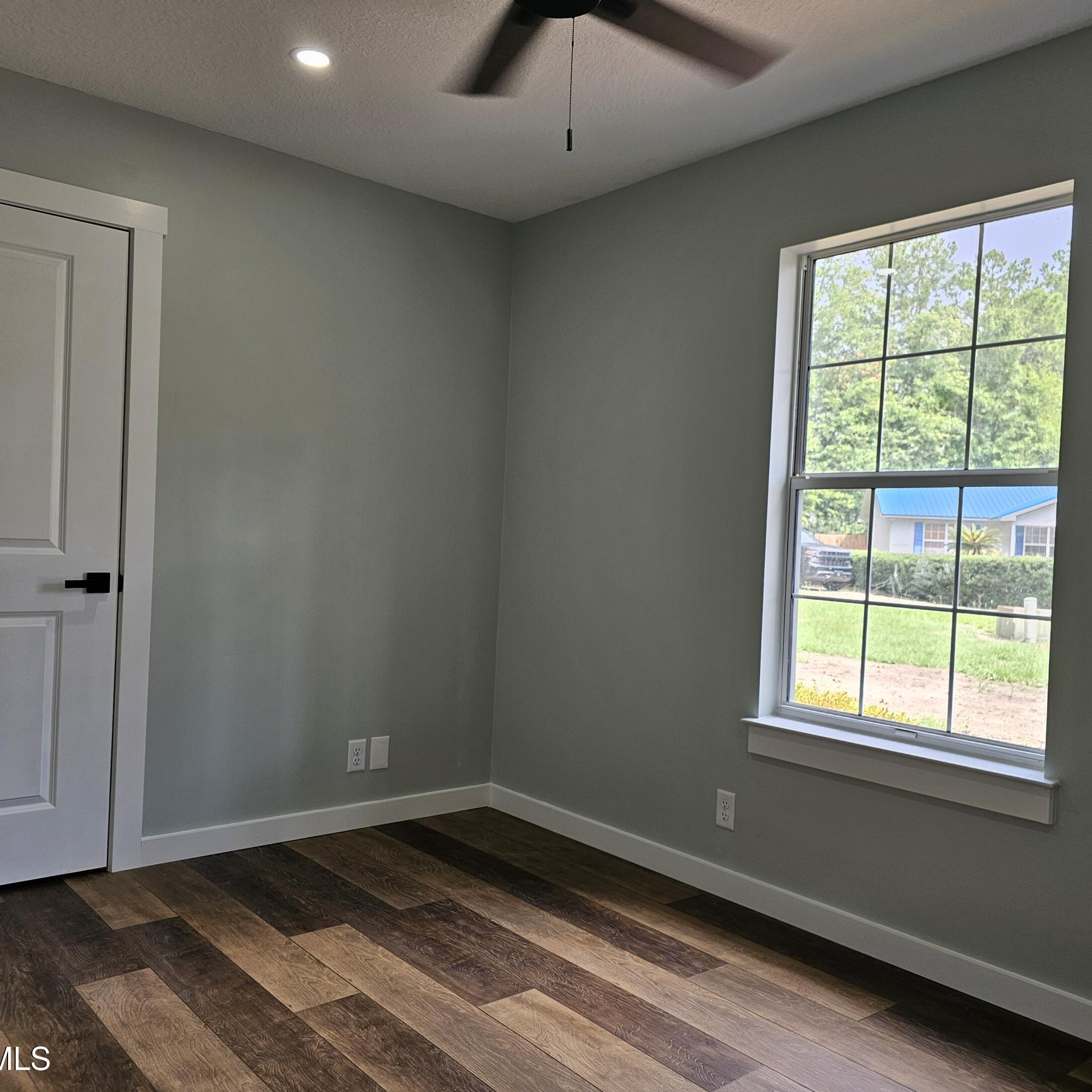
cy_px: 547
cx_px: 553
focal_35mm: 28
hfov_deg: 57.3
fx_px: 999
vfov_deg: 57.3
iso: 50
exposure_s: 1/120
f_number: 1.7
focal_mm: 6.3
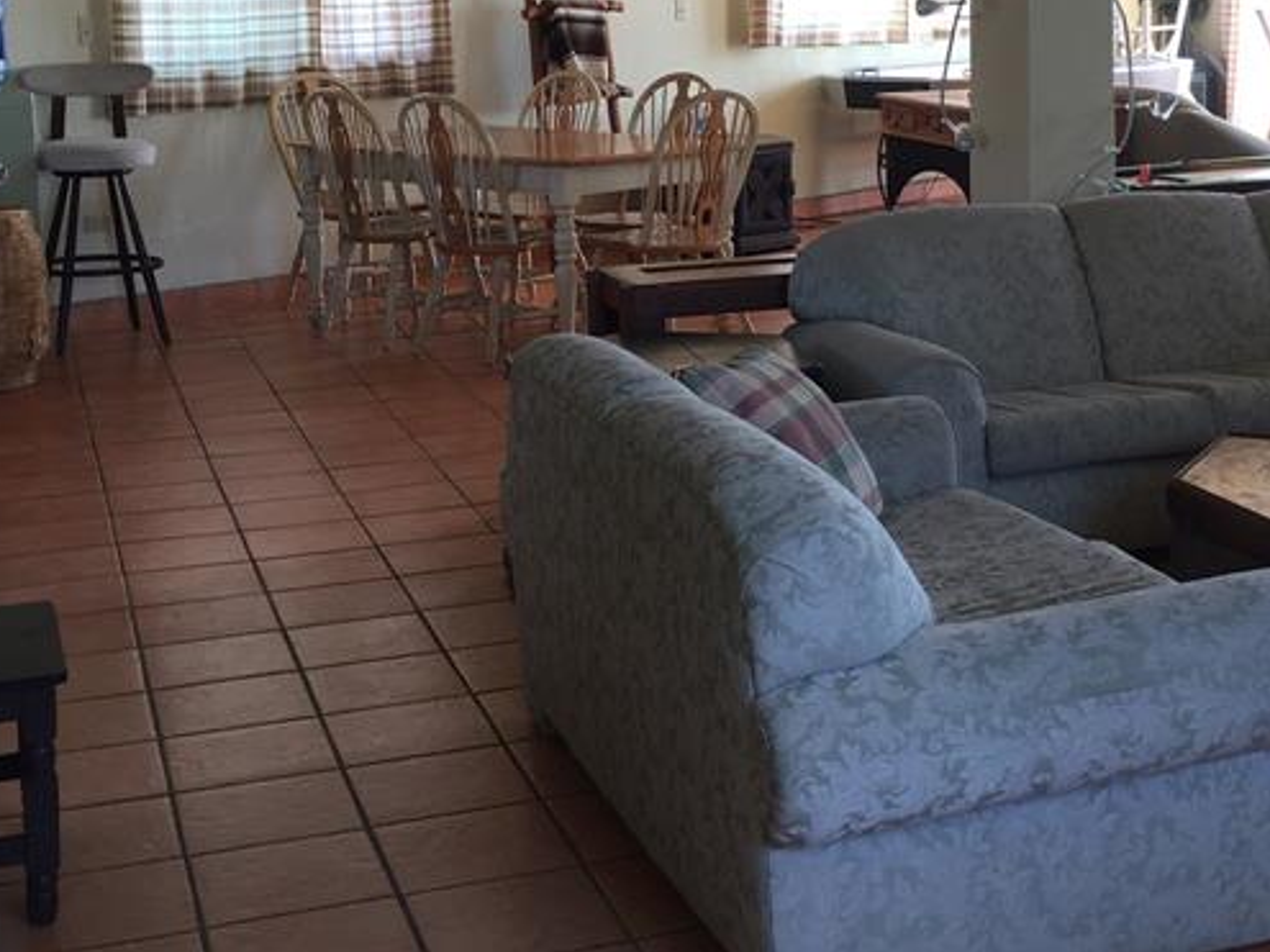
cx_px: 862
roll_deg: +0.6
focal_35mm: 60
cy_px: 174
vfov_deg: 24.0
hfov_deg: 31.9
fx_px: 2201
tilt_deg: -4.7
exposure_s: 1/40
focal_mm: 4.15
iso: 32
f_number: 2.2
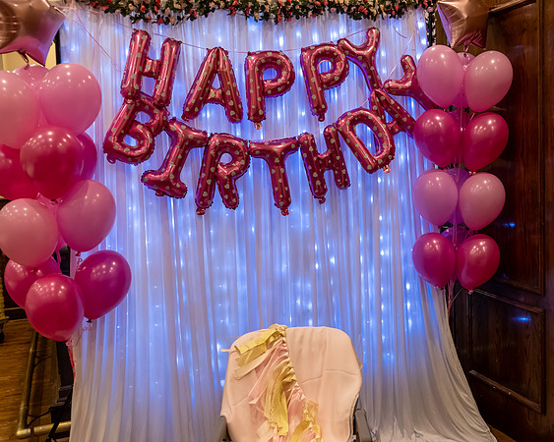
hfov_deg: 46.9
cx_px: 334
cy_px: 212
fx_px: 634
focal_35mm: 39
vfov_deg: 38.5
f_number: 2.8
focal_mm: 22
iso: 1400
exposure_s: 1/100
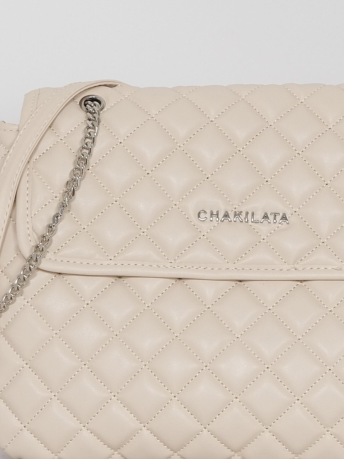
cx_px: 244
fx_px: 2624
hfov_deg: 7.5
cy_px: 1
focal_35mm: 198
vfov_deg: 9.9
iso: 1000
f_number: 7.1
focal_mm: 54.5
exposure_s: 1/125
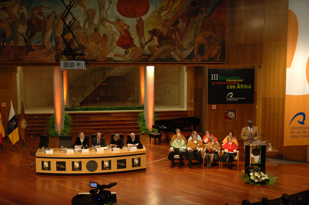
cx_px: 154
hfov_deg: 42.4
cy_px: 102
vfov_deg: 28.9
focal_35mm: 46
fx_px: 399
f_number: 2.8
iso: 400
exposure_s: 1/50
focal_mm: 31
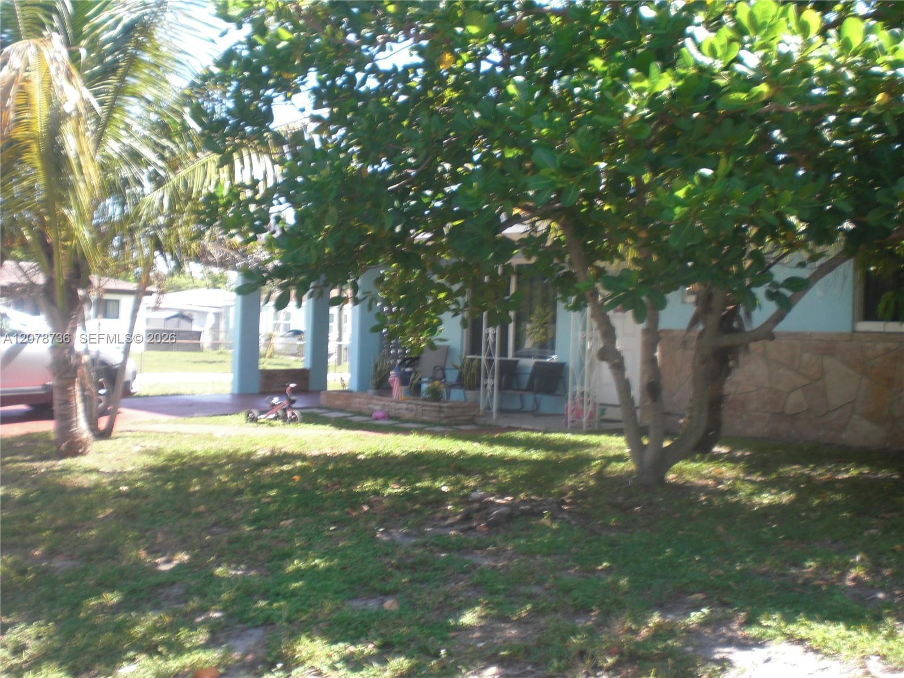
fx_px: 992
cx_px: 452
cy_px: 339
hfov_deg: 49.0
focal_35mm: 38
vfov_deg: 37.7
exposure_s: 1/160
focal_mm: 6.3
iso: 64
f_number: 3.1
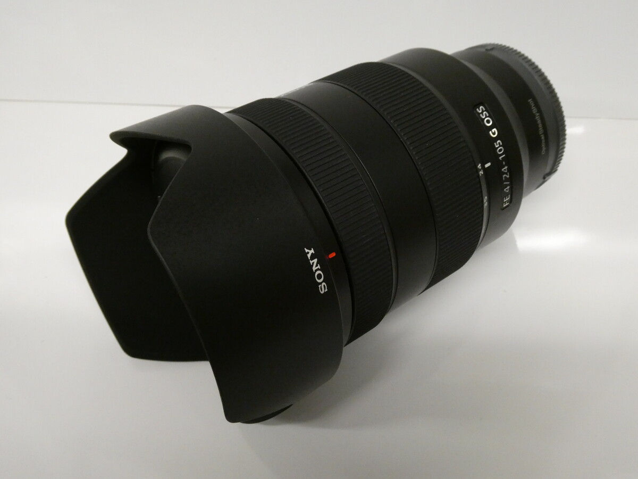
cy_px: 240
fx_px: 682
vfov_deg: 38.7
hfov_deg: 50.1
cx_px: 319
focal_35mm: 37
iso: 800
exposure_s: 1/100
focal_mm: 6.7
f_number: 4
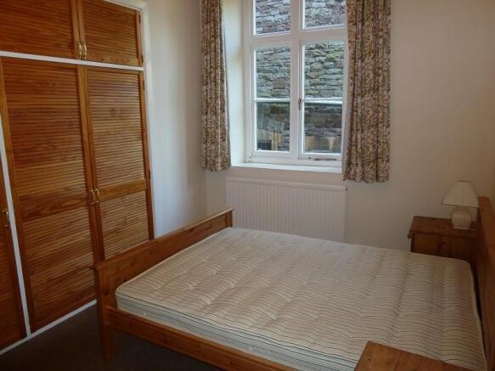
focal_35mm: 25
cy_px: 186
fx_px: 357
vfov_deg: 54.9
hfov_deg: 69.4
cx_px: 248
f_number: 3.3
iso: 250
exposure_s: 1/30
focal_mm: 4.1
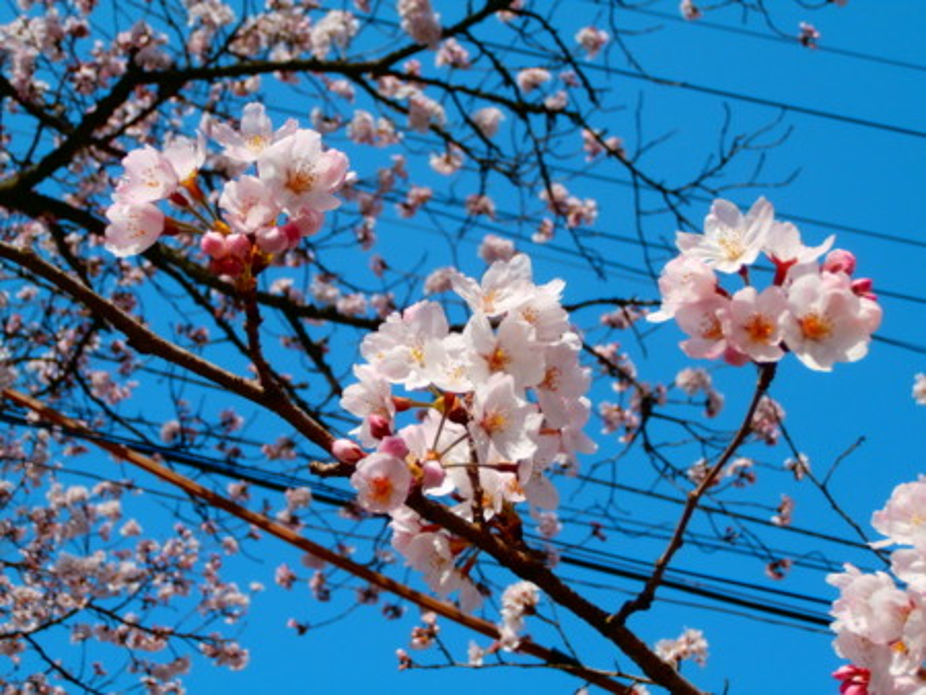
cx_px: 463
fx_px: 1526
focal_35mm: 57
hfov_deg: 33.8
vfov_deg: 25.7
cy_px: 348
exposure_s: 1/640
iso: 100
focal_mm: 10.11
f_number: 4.5
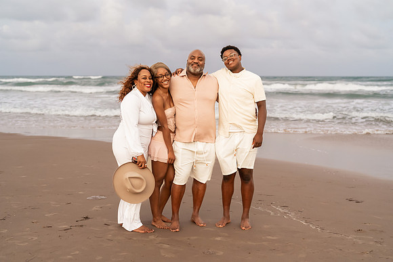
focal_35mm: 50
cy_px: 131
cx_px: 196
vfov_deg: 27.0
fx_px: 546
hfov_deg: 39.6
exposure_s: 1/200
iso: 3200
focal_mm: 50
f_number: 2.8
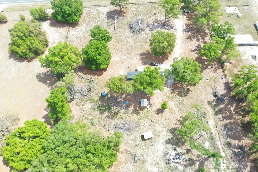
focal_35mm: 28
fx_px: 201
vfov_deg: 46.4
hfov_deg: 65.5
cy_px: 86
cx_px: 129
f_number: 4
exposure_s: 1/320
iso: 100
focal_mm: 10.26
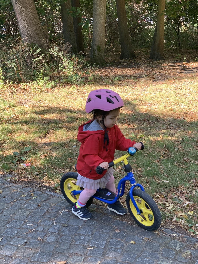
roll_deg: -0.5
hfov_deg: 28.0
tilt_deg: -18.9
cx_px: 99
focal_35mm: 52
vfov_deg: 36.8
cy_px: 132
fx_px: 397
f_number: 2.4
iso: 50
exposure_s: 1/122
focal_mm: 6
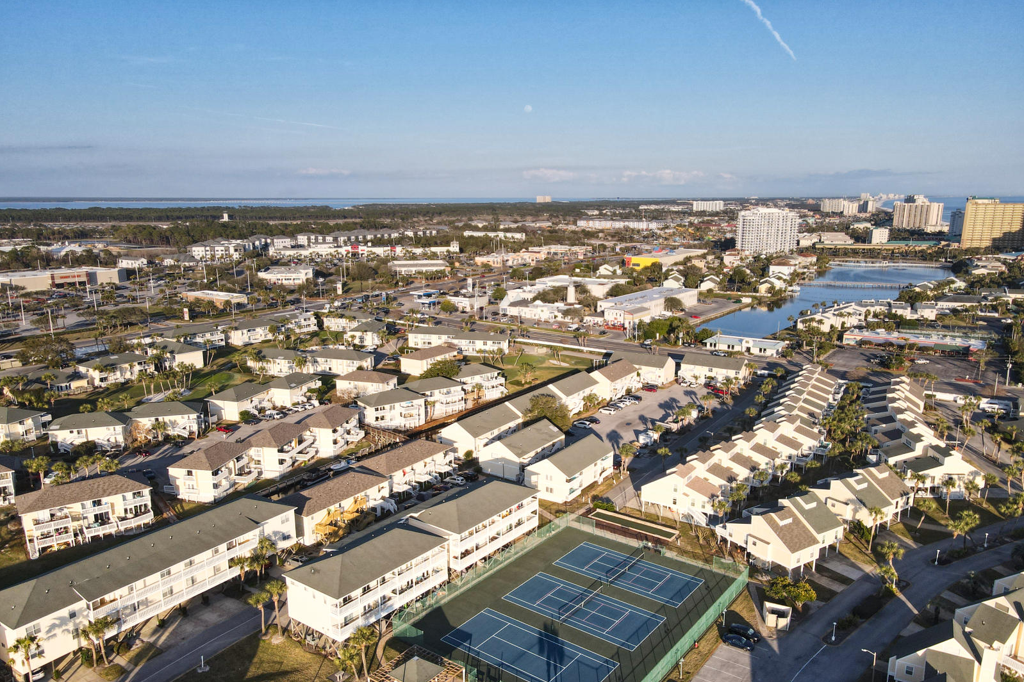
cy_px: 382
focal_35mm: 25
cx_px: 512
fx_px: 711
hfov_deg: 71.5
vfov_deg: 51.2
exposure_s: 1/725
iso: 100
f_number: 2.8
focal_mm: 4.5
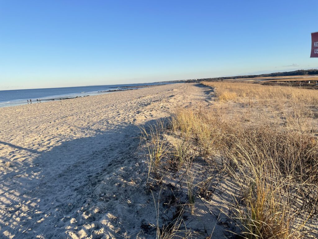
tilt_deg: -7.6
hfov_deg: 67.3
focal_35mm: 26
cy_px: 120
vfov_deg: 53.1
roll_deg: +3.7
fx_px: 239
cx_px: 159
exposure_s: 1/2020
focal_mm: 4.2
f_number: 1.6
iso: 32
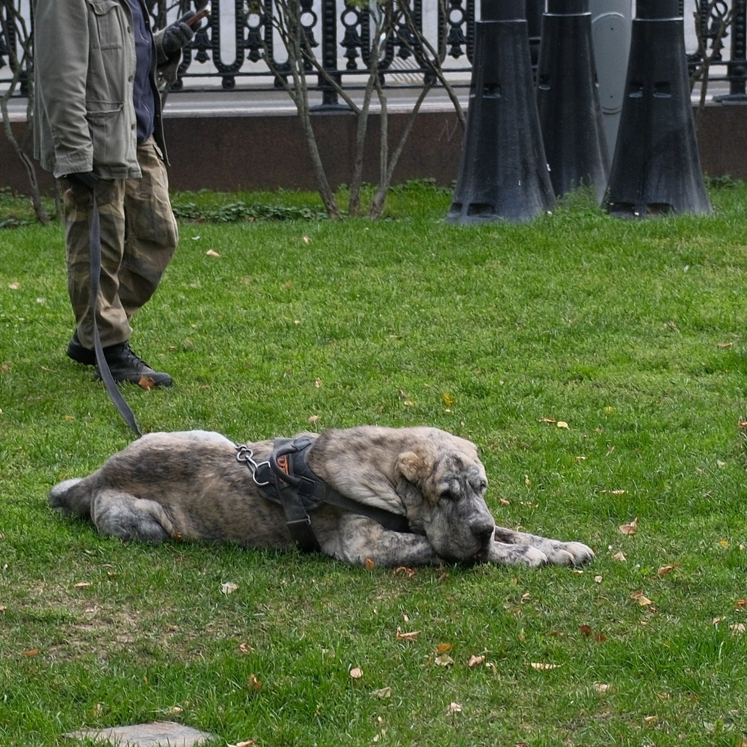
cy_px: 292
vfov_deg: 23.6
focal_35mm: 73
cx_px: 295
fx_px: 1782
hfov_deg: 23.6
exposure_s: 1/600
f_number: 4
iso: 640
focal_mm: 27
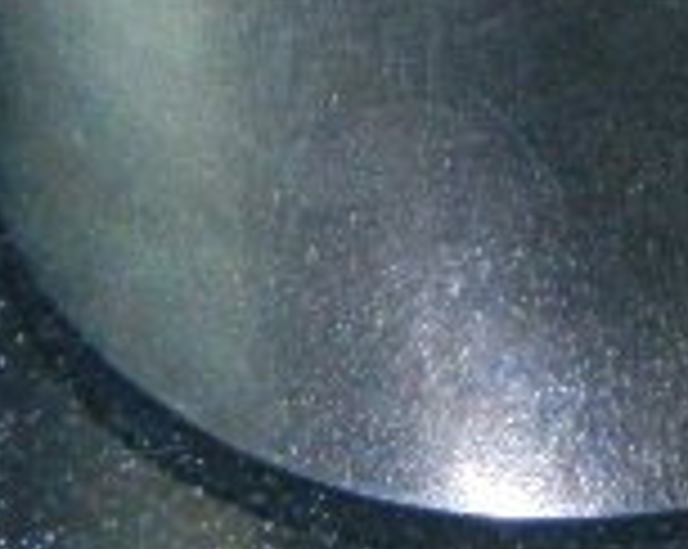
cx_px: 778
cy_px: -274
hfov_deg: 9.0
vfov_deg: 7.1
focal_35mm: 213
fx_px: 4332
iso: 200
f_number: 3.9
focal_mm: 9.3
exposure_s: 1/30
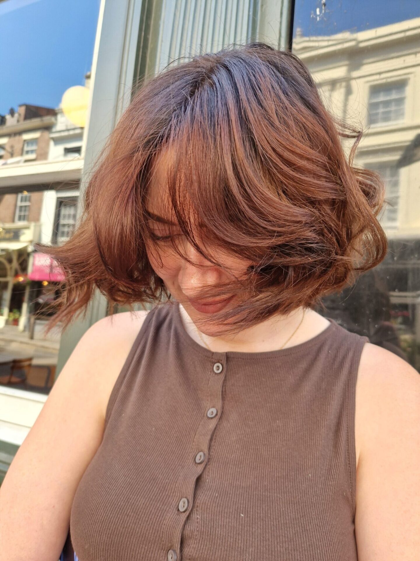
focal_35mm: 23
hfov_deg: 58.9
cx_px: 210
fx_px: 372
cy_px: 280
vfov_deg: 73.9
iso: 50
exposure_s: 1/100
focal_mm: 5.4
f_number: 1.8
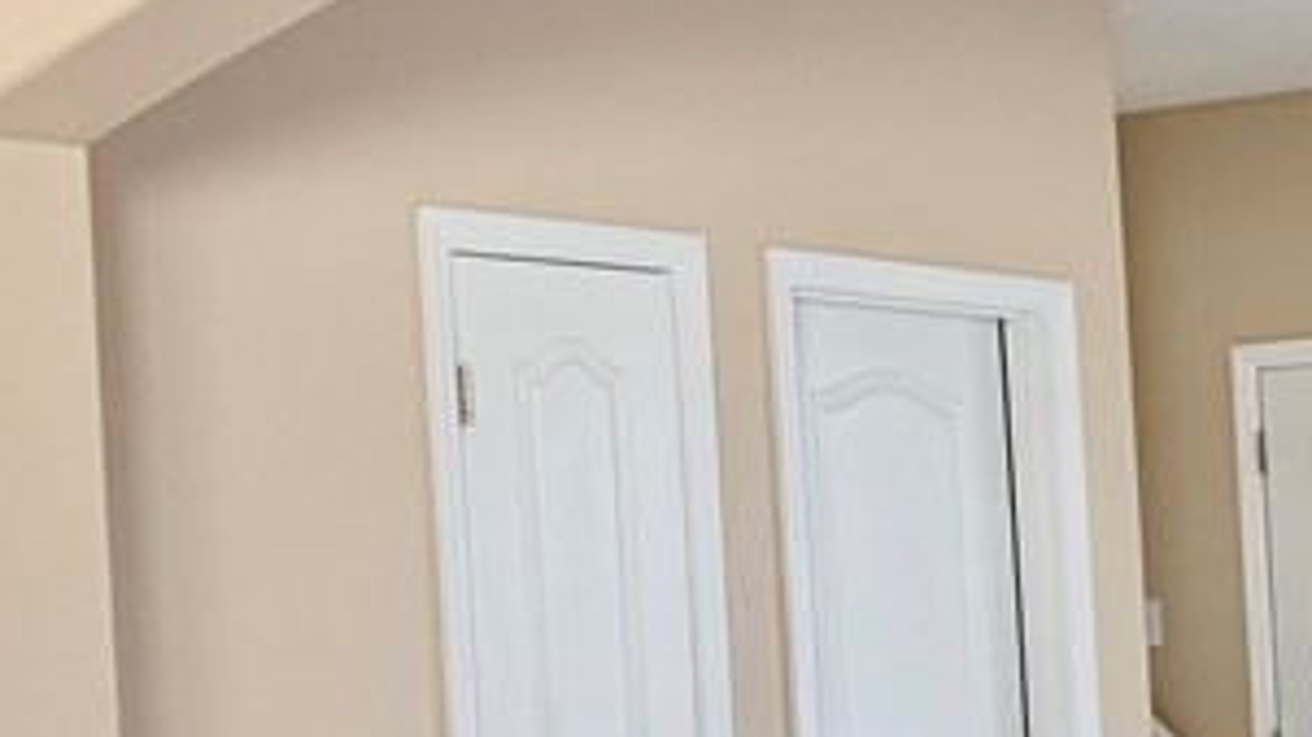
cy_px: 645
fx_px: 3095
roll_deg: +5.7
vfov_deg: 13.5
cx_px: 1730
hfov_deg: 21.5
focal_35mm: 89
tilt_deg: +1.0
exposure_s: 1/223
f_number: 1.78
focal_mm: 6.76
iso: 200
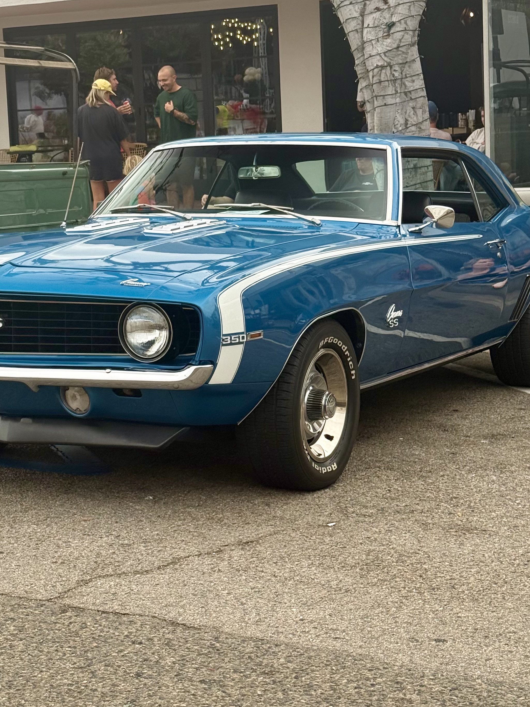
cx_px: 209
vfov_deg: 27.3
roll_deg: +2.9
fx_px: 1450
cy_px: 265
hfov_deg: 20.7
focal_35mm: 71
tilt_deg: -6.5
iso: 100
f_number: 1.78
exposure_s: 1/885
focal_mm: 6.76
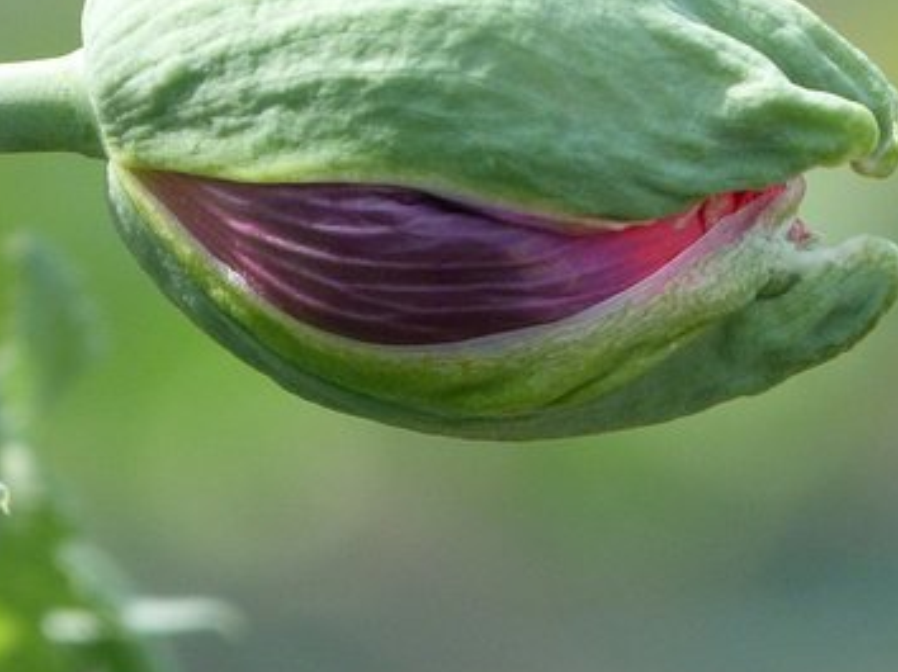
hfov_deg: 1.4
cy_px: 213
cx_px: 502
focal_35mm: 1428
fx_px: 37020
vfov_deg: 1.0
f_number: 5.6
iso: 200
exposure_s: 1/320
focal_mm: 108
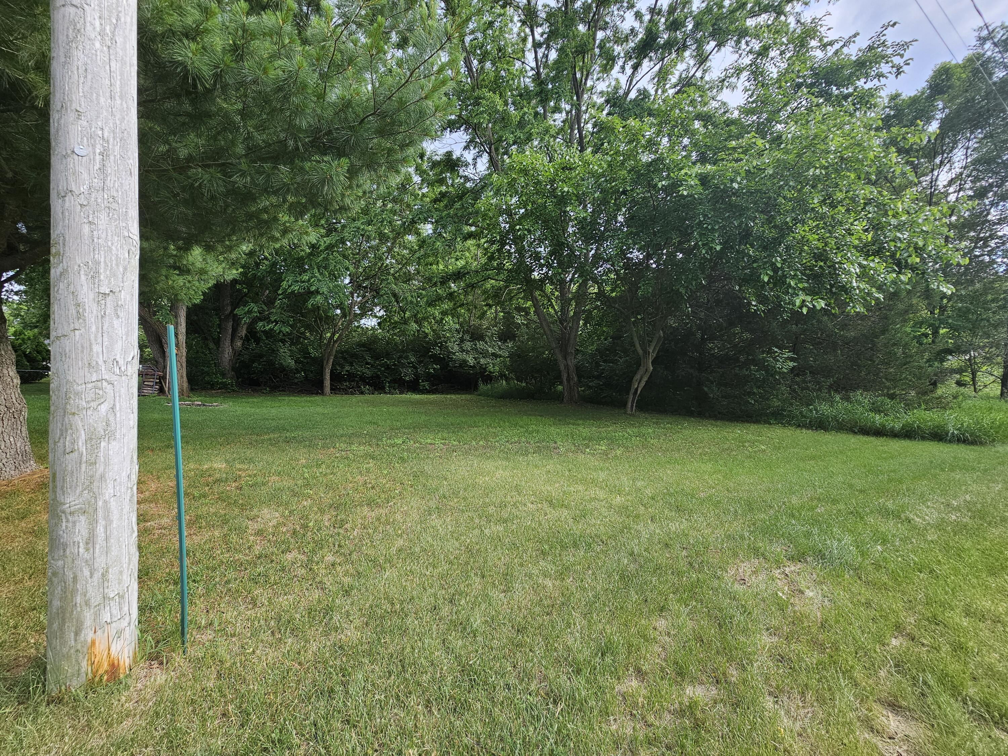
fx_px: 379
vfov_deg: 89.9
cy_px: 378
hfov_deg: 106.2
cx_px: 504
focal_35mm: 13
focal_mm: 2.2
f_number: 2.2
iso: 50
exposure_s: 1/350
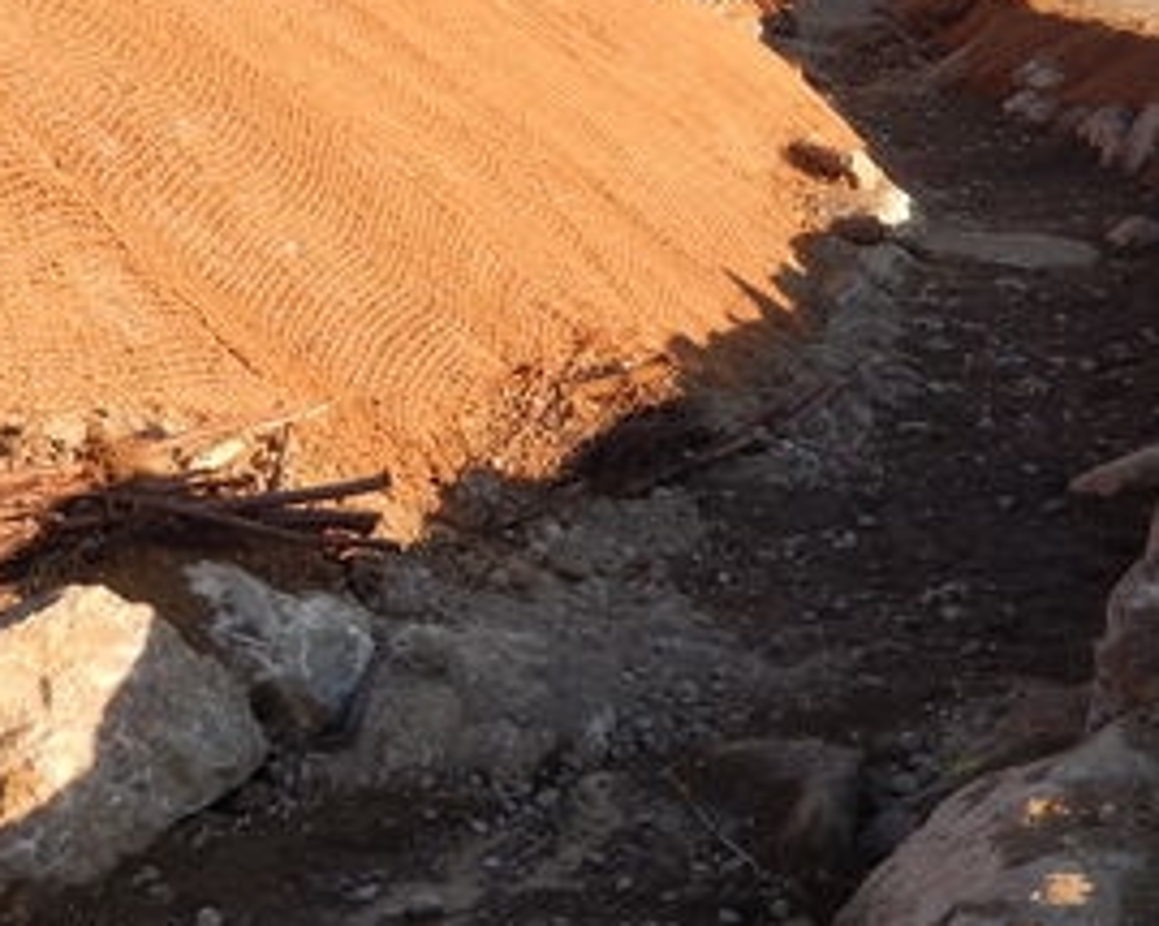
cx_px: 995
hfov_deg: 31.3
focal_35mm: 58
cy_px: 181
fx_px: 1989
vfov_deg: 25.7
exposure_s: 1/400
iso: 125
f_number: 3.4
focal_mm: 4.5
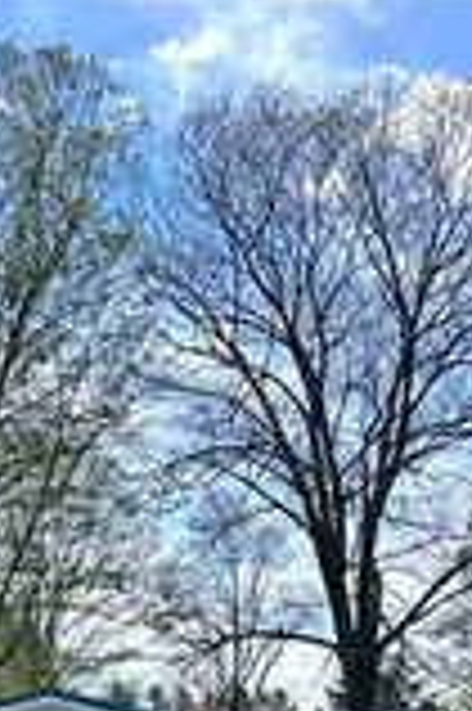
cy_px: 826
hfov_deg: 17.1
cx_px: 117
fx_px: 1557
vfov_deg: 23.7
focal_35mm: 79
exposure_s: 1/1212
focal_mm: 6.86
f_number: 1.78
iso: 80
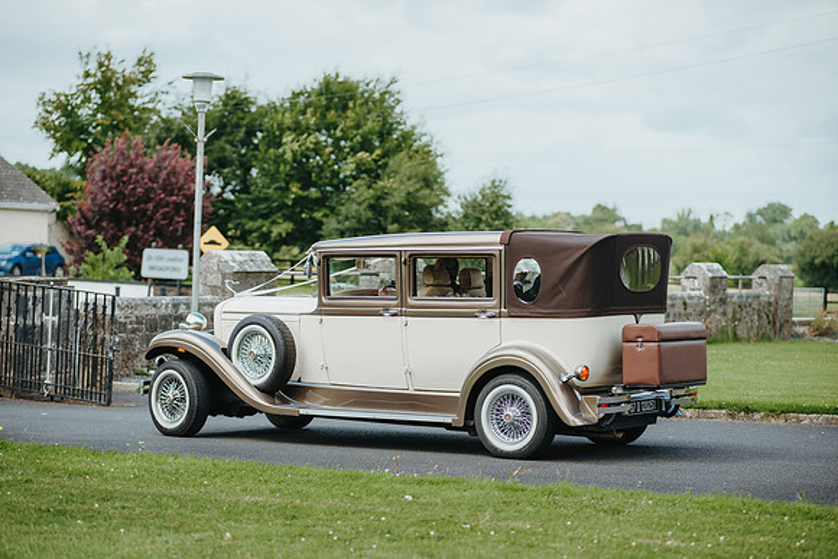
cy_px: 280
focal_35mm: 85
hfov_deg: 23.9
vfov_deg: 16.1
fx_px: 1979
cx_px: 419
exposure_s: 1/2000
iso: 160
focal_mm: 85
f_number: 2
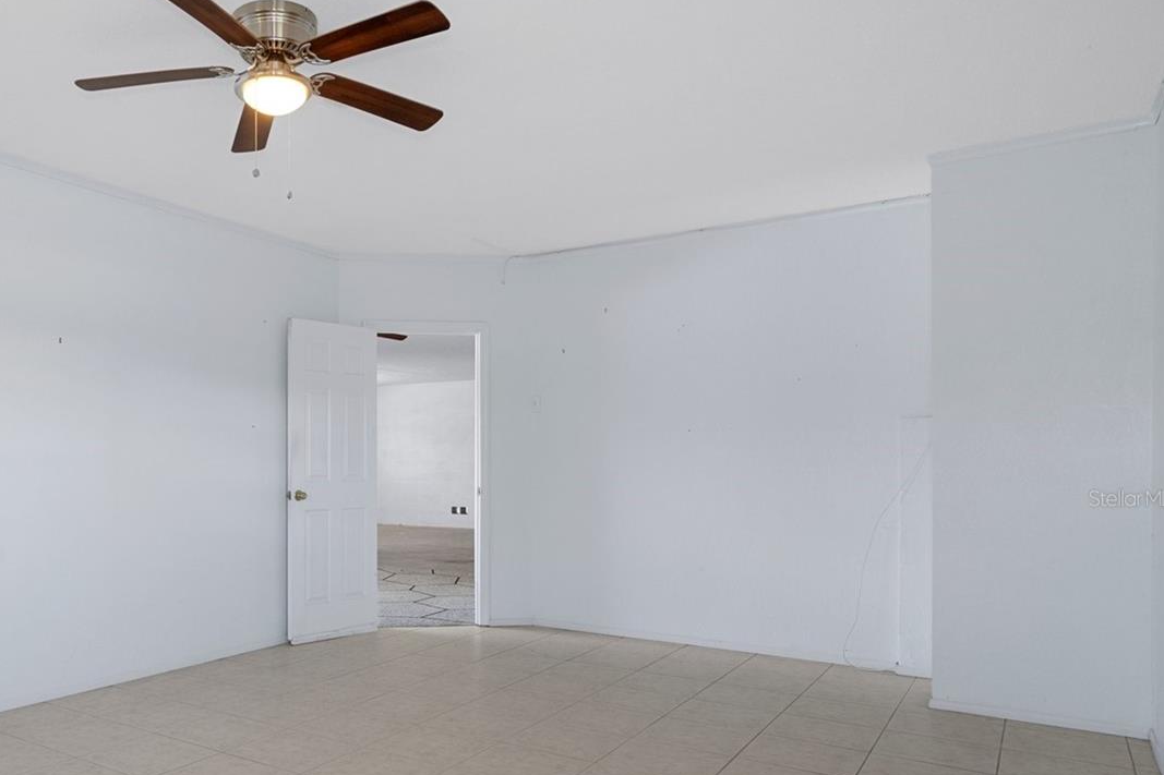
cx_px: 313
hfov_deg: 64.0
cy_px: 498
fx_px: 873
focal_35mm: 27
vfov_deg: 47.3
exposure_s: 1/4
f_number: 8
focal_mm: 18
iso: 320
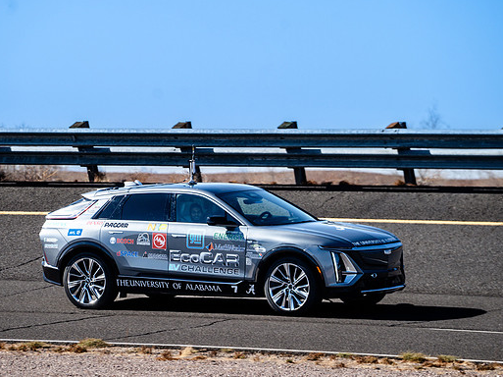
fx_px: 3819
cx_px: 212
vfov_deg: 5.6
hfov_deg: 7.5
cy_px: 148
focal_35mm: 263
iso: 200
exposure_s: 1/1250
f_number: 5.6
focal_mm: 200
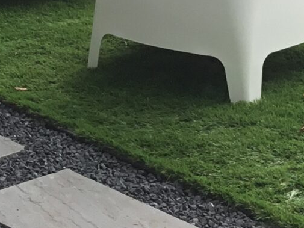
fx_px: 1379
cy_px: -25
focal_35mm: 157
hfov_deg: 12.6
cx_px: 97
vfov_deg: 9.4
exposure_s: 1/158
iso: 25
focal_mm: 3.3
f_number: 2.4
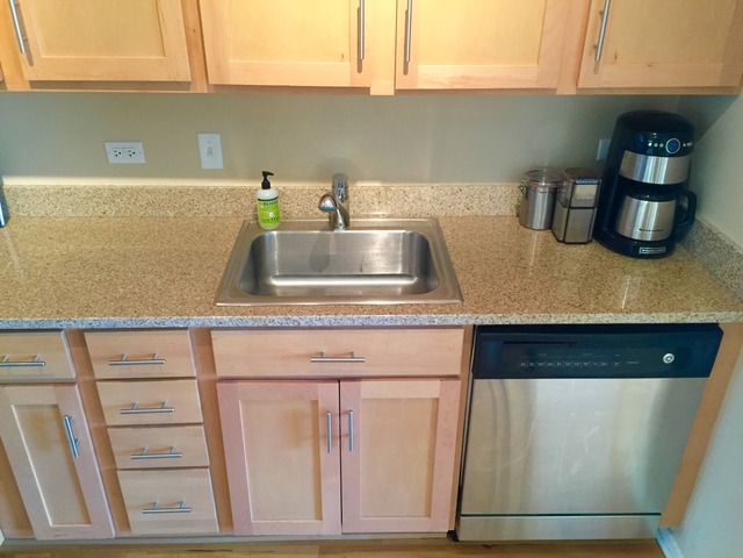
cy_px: 279
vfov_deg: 48.2
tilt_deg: -30.1
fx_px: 622
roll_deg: -0.3
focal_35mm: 29
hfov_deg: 61.7
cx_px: 372
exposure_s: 1/30
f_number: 2.2
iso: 160
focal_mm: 4.15
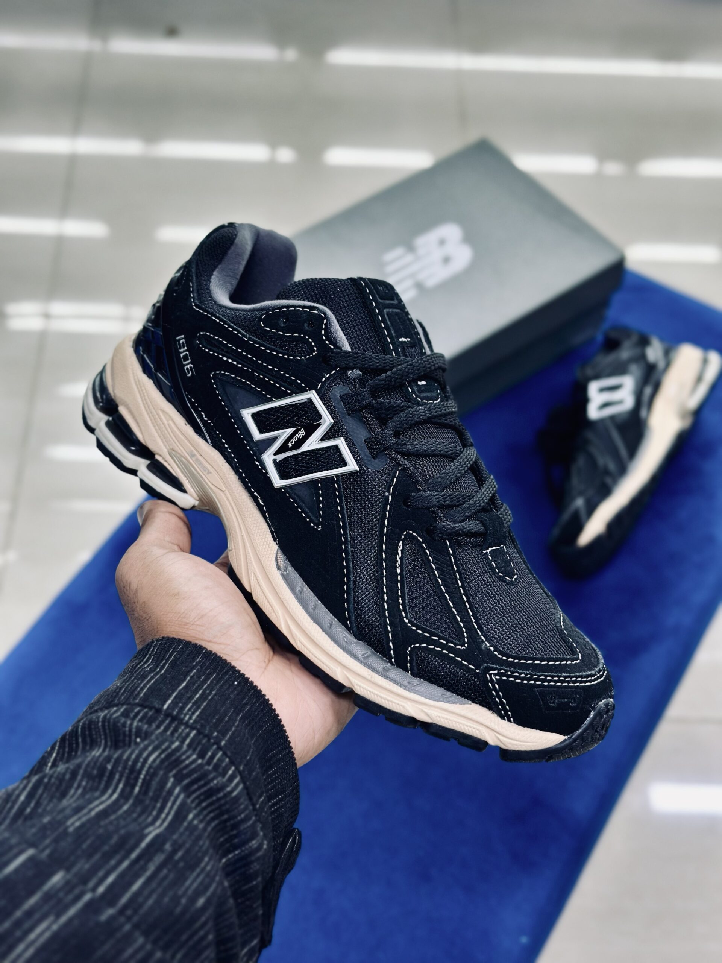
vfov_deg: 39.7
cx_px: 361
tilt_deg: -53.1
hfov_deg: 30.3
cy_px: 482
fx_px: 1335
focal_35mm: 48
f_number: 1.78
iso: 100
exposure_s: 1/100
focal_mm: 6.86
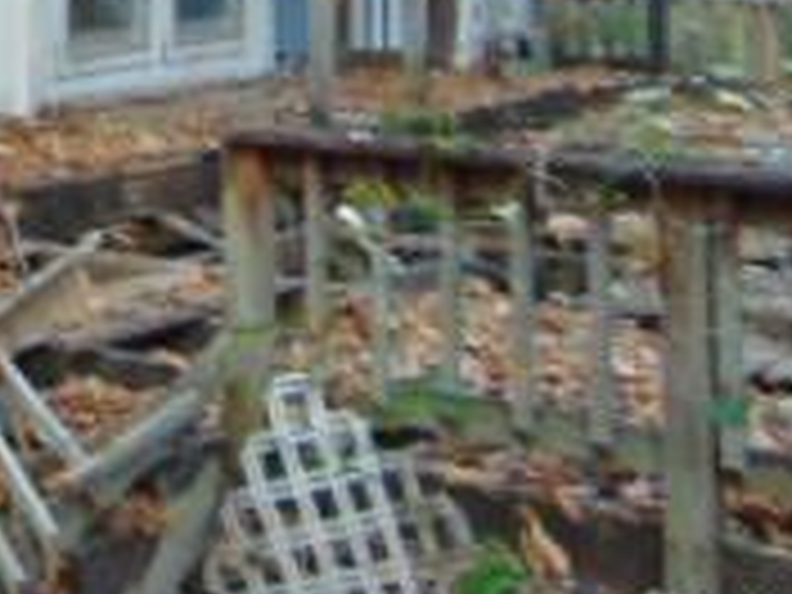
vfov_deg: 15.6
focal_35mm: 91
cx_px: -482
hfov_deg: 18.4
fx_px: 2082
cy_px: -140
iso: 100
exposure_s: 1/30
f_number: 3
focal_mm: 4.5
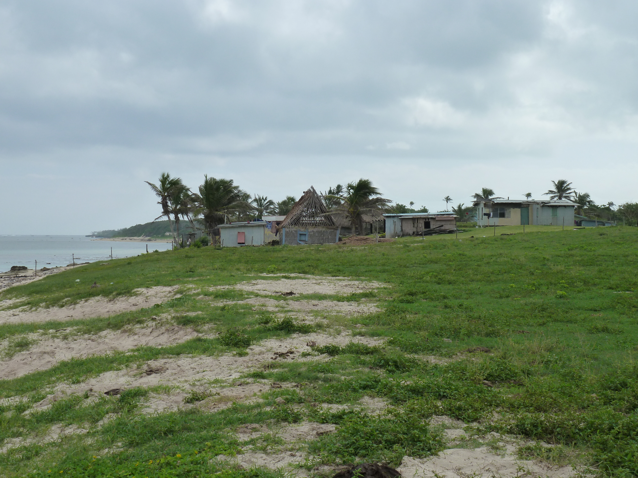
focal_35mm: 63
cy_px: 239
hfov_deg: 30.7
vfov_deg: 23.3
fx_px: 1161
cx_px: 319
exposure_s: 1/500
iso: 125
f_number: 5.6
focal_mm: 10.3
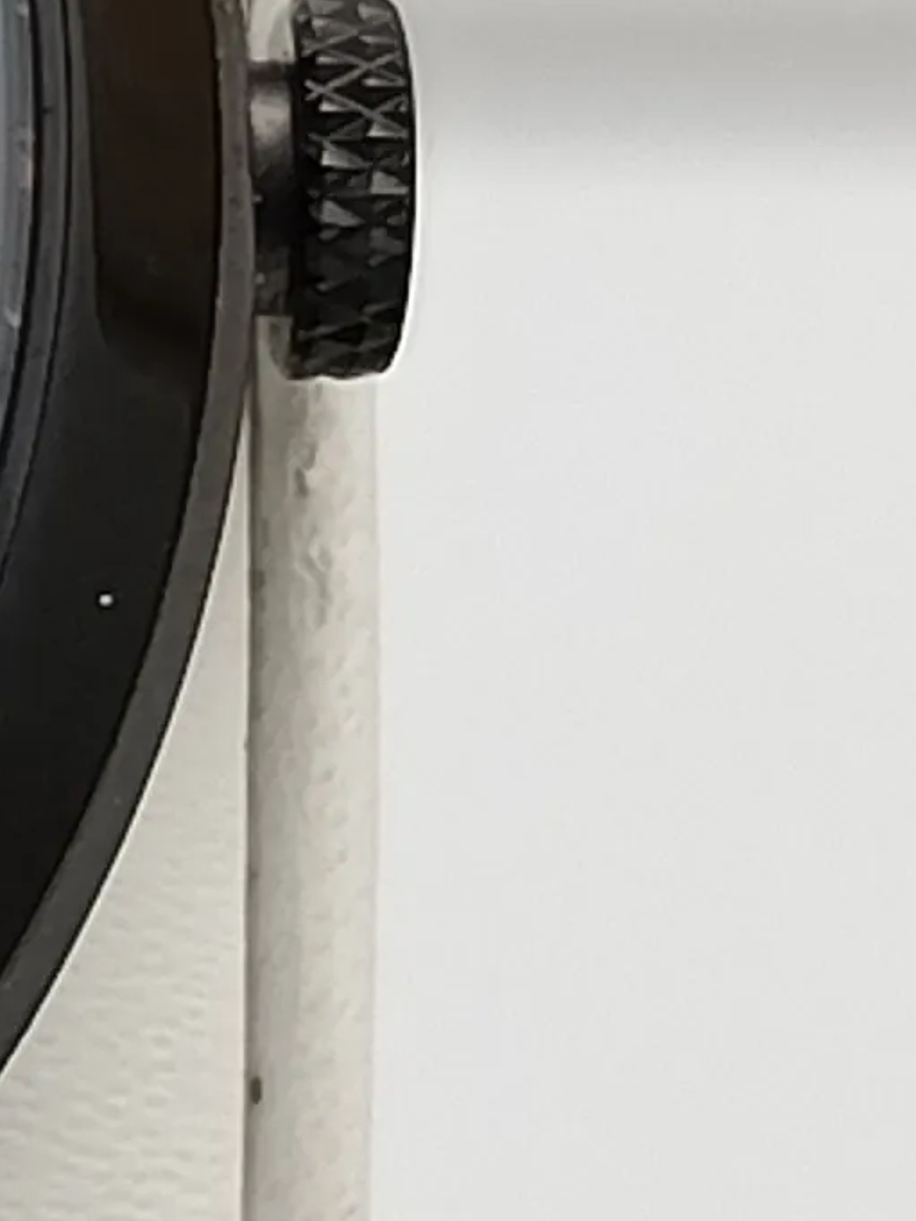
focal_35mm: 282
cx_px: -1456
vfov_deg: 7.0
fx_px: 9947
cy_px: 1226
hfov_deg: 5.1
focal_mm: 5.24
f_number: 1.7
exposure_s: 1/100
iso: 429
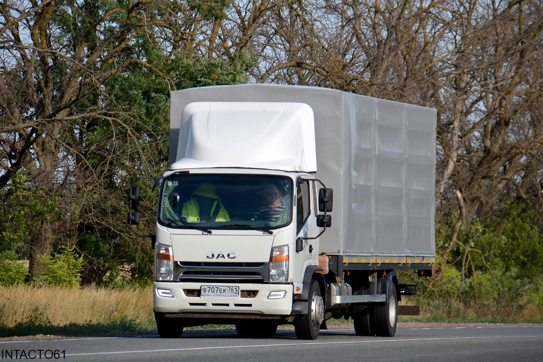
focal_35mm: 278
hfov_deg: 7.4
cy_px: 181
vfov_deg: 5.0
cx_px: 272
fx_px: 4186
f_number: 6.3
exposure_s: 1/1600
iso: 400
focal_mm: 185
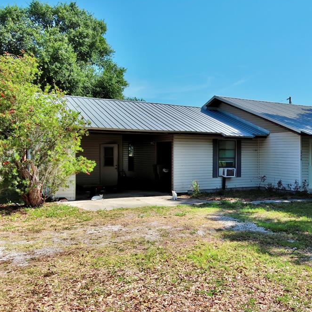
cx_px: 237
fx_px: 387
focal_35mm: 38
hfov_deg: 42.4
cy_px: 156
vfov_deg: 43.9
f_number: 9
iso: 100
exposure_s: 1/320
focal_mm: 10.57
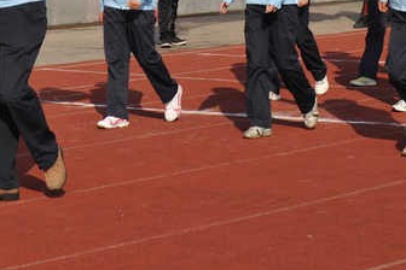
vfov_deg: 6.9
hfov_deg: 10.4
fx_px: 2233
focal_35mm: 198
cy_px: -74
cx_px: 157
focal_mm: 44
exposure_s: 1/500
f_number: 8
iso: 200
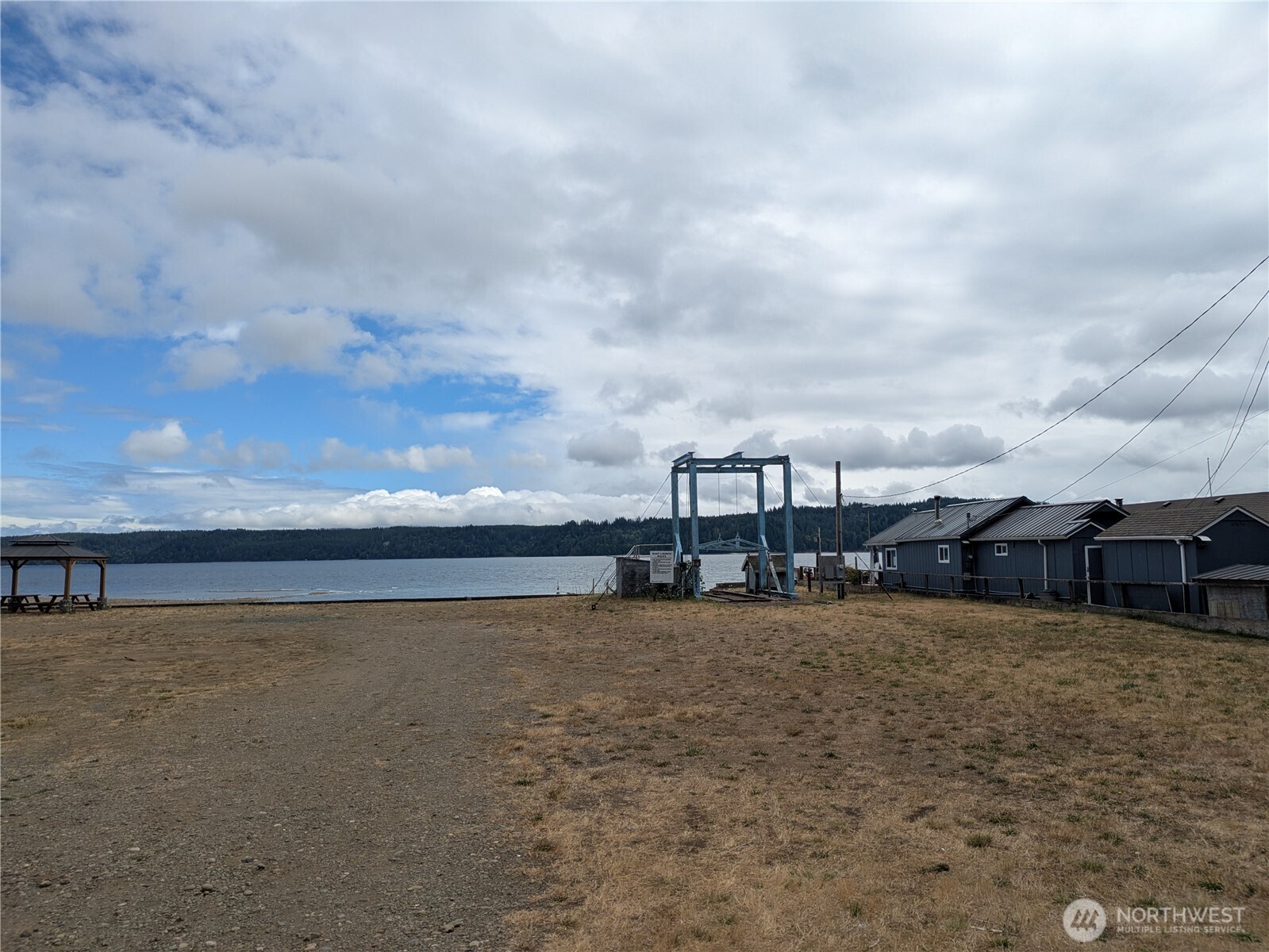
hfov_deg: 69.4
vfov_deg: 54.9
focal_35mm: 25
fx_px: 917
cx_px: 634
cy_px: 476
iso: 47
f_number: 1.89
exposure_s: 1/3953
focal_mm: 5.43
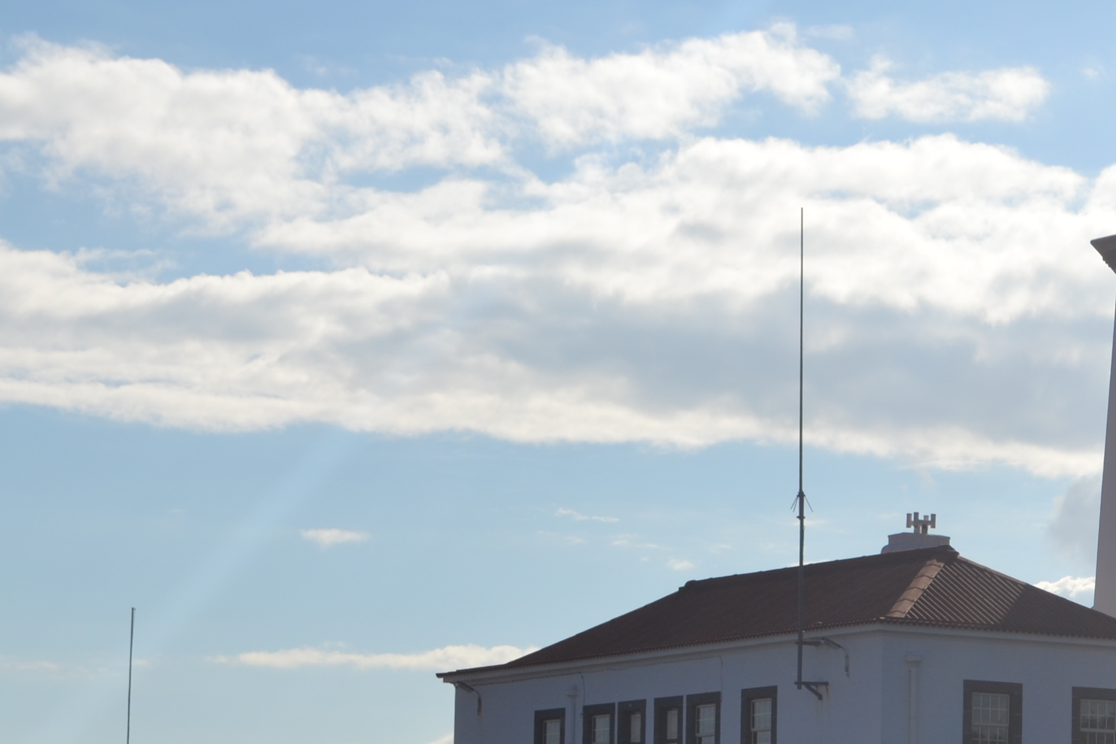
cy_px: 589
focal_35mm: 126
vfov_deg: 10.9
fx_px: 3906
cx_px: 1149
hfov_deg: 15.9
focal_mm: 36
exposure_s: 1/400
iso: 100
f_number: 10
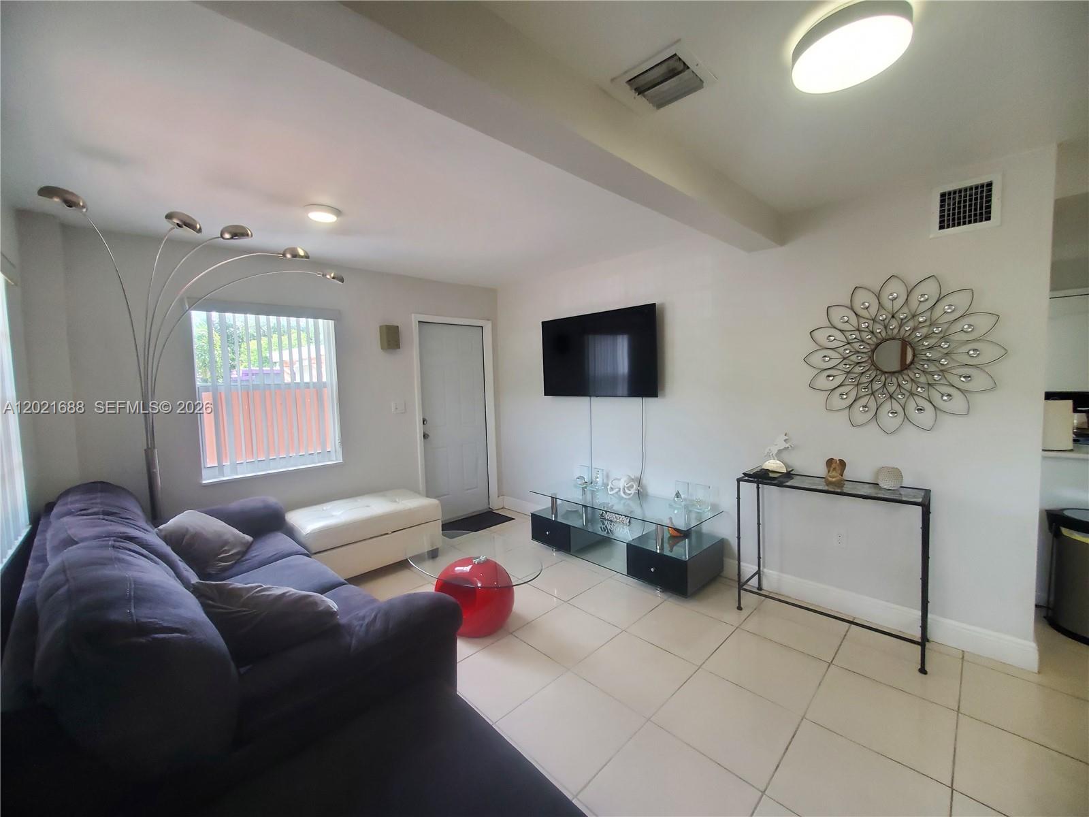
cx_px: 544
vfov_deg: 89.9
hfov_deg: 106.2
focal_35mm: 13
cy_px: 408
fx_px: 409
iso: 200
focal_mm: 1.8
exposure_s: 1/60
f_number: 2.2
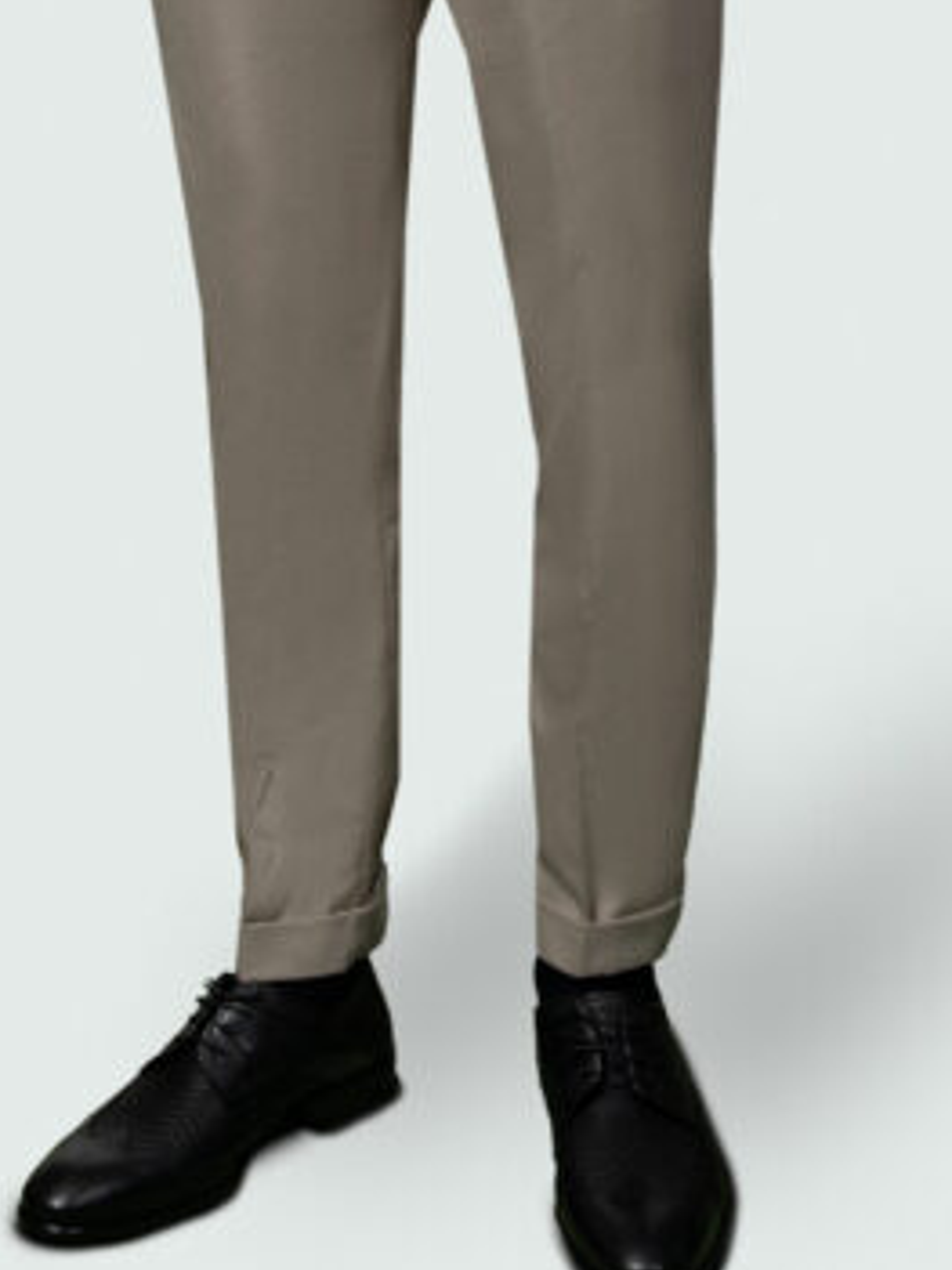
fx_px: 4219
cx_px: 279
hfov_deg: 12.8
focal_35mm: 115
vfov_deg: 16.0
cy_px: -485
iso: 100
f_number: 4
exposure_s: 1/100
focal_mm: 27
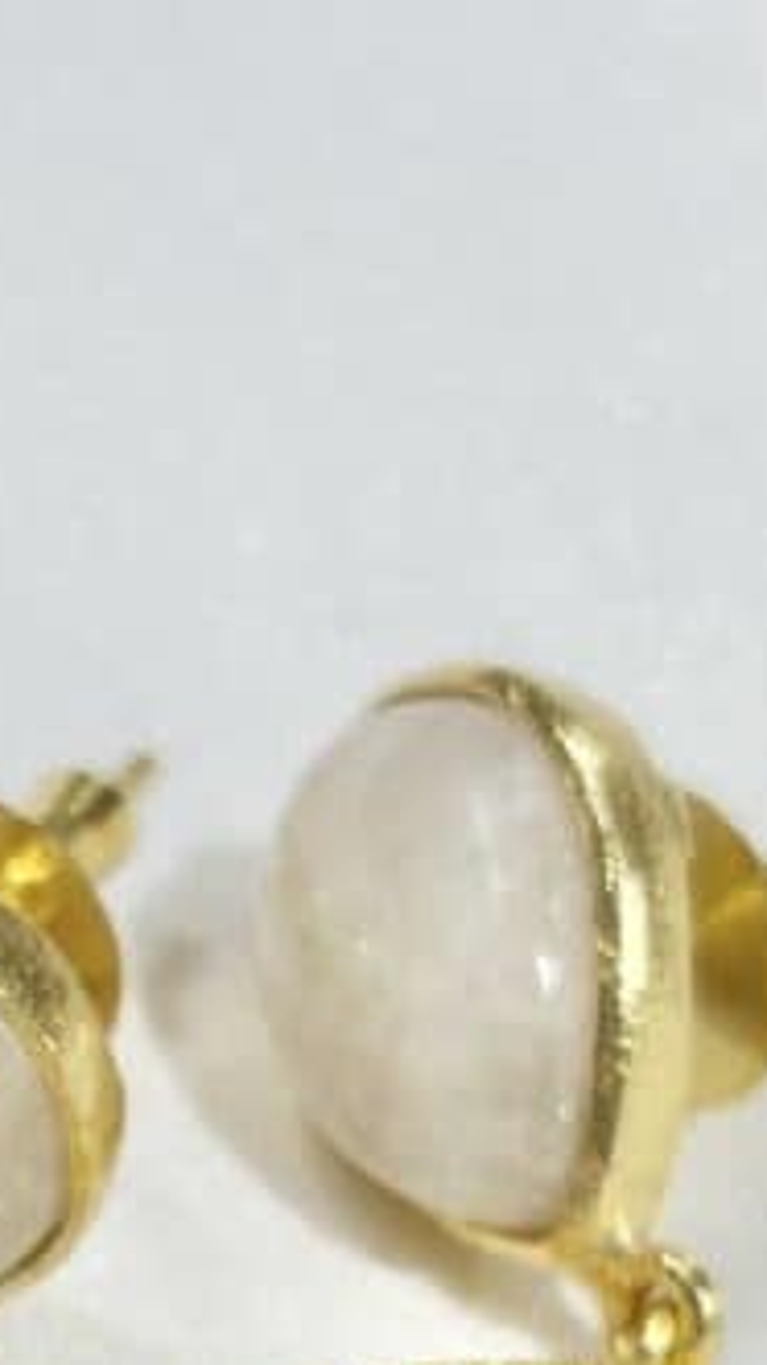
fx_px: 6332
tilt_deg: -36.3
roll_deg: +1.3
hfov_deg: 6.9
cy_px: 1551
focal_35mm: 175
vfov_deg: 12.1
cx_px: -128
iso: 32
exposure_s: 1/330
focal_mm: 5.96
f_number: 1.6
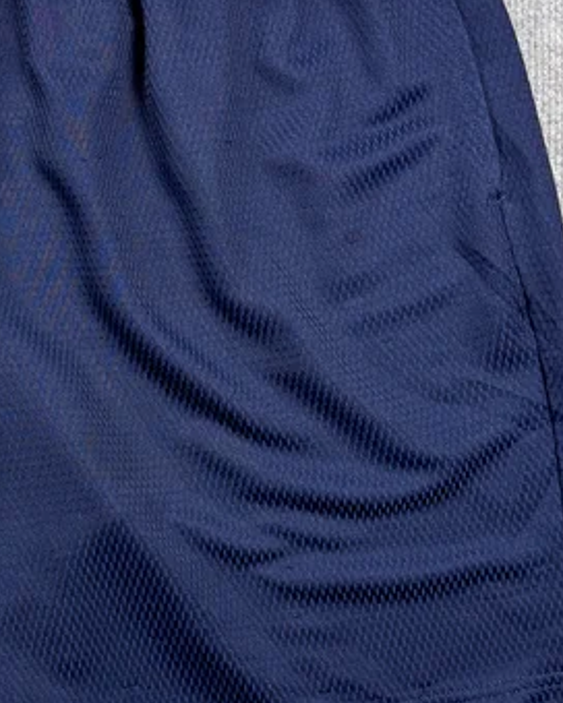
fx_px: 1437
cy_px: 364
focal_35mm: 69
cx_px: -2
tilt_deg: -59.8
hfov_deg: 21.4
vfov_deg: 27.5
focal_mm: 6.76
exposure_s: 1/253
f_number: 1.78
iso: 64
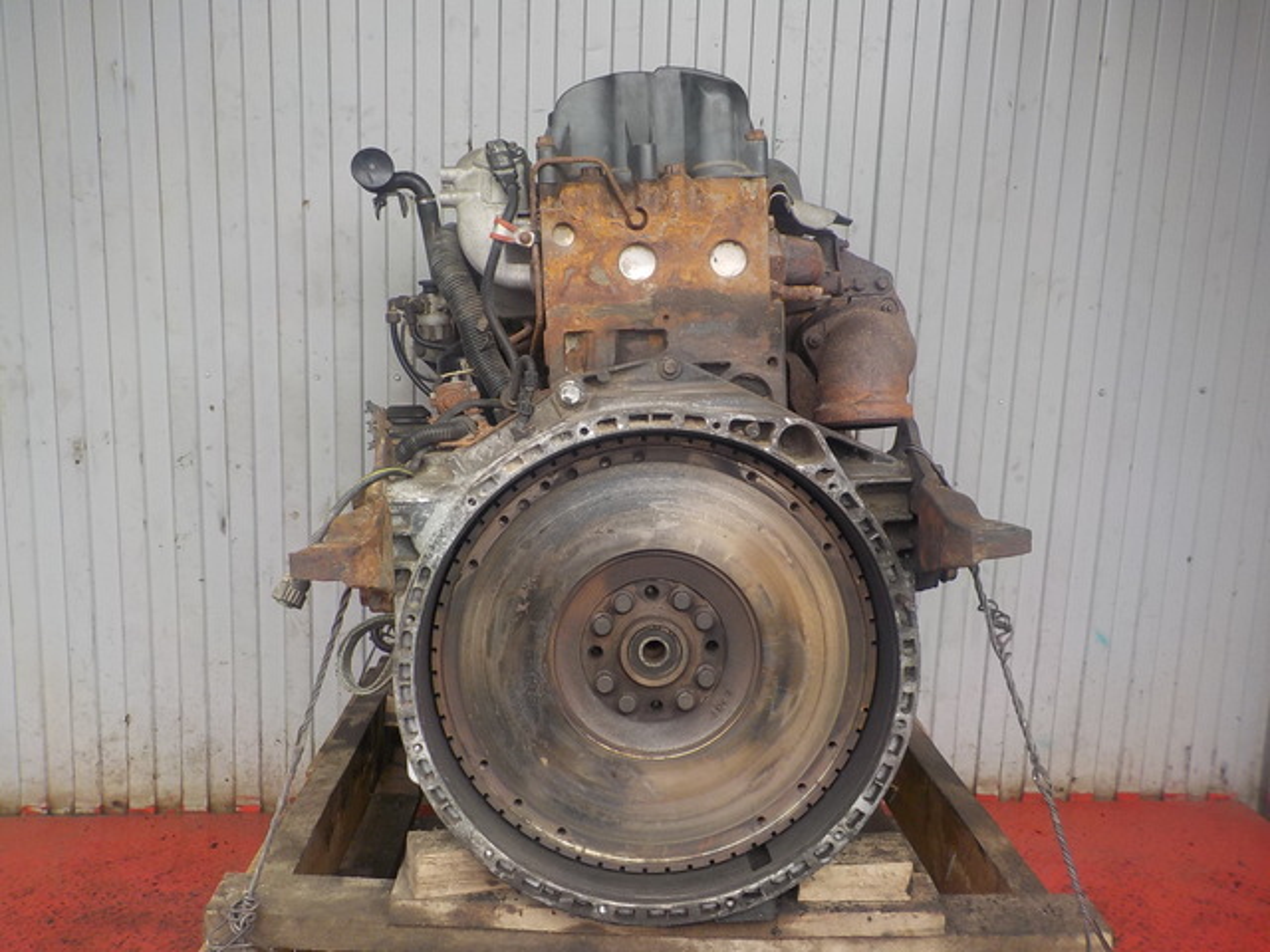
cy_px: 476
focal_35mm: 30
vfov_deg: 46.8
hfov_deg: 60.0
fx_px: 1101
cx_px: 635
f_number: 3.3
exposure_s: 1/30
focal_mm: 4.1
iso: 140
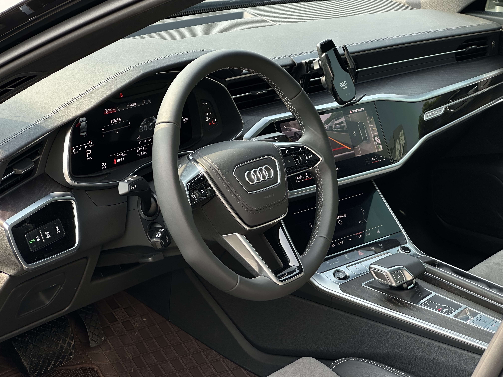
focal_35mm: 77
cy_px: 188
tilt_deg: -18.3
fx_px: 1119
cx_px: 252
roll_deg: -2.8
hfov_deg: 25.3
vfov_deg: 19.1
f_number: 2.8
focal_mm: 9
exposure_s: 1/99
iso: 50
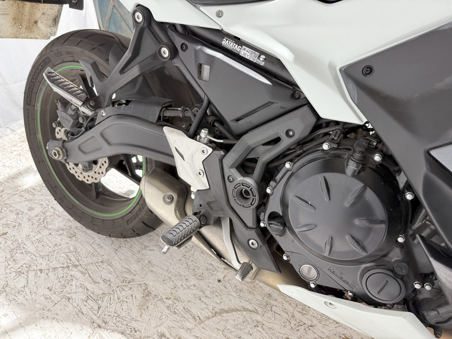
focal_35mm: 24
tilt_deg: -36.6
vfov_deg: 56.8
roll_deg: -1.6
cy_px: 170
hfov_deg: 71.6
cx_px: 226
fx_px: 313
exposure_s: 1/50
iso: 250
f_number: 1.78
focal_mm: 6.76
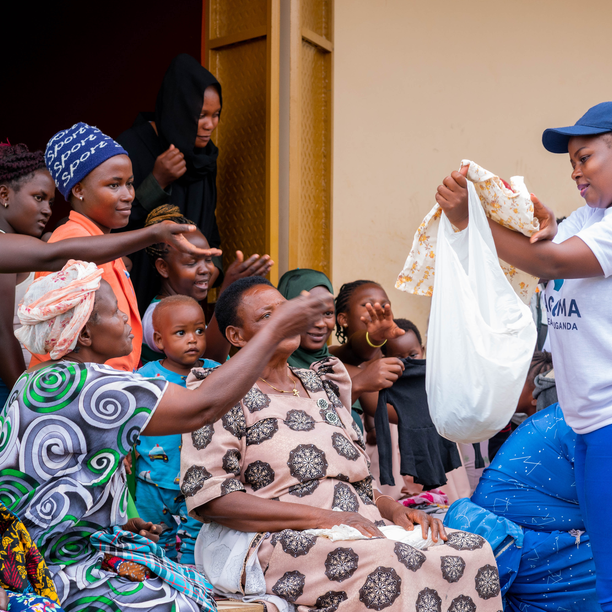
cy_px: 307
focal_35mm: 109
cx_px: 337
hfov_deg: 16.0
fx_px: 2180
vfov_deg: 16.0
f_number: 5.6
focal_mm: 85
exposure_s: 1/100
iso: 500
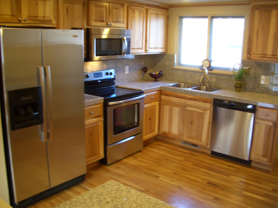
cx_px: 139
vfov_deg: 40.7
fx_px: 281
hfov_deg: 52.6
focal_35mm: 35
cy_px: 104
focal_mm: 5.8
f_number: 2.6
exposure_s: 1/13
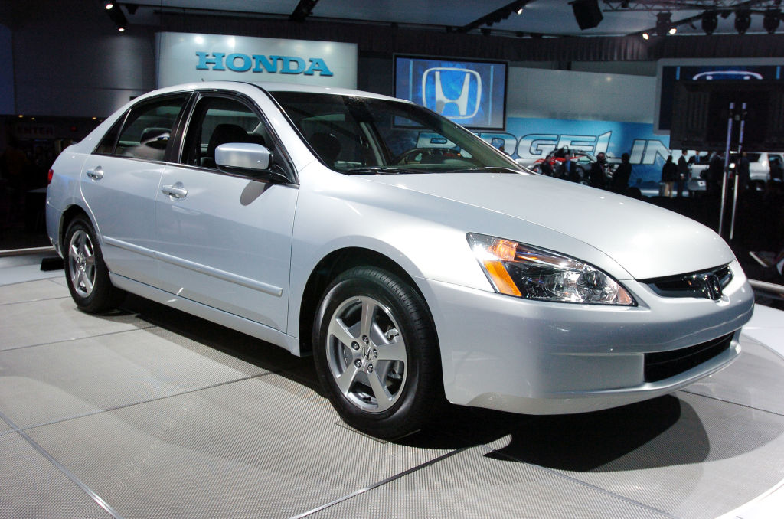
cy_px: 260
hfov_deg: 62.0
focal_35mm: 30
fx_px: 652
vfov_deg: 43.4
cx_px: 392
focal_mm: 20
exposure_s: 1/200
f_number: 4
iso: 400
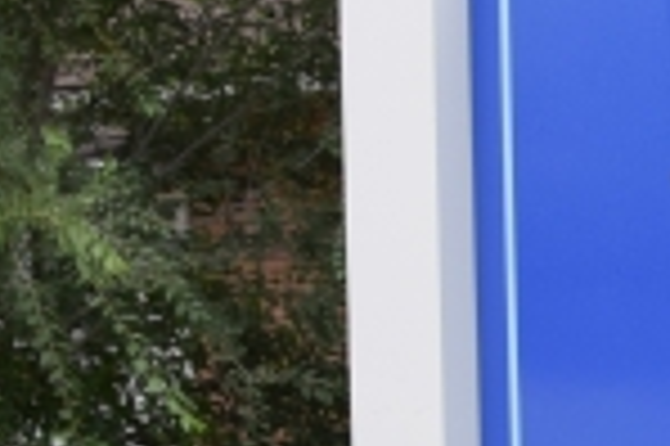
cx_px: 1596
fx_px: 4499
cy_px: 755
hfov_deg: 7.9
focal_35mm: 242
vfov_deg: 5.6
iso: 250
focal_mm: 24
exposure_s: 1/250
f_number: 8
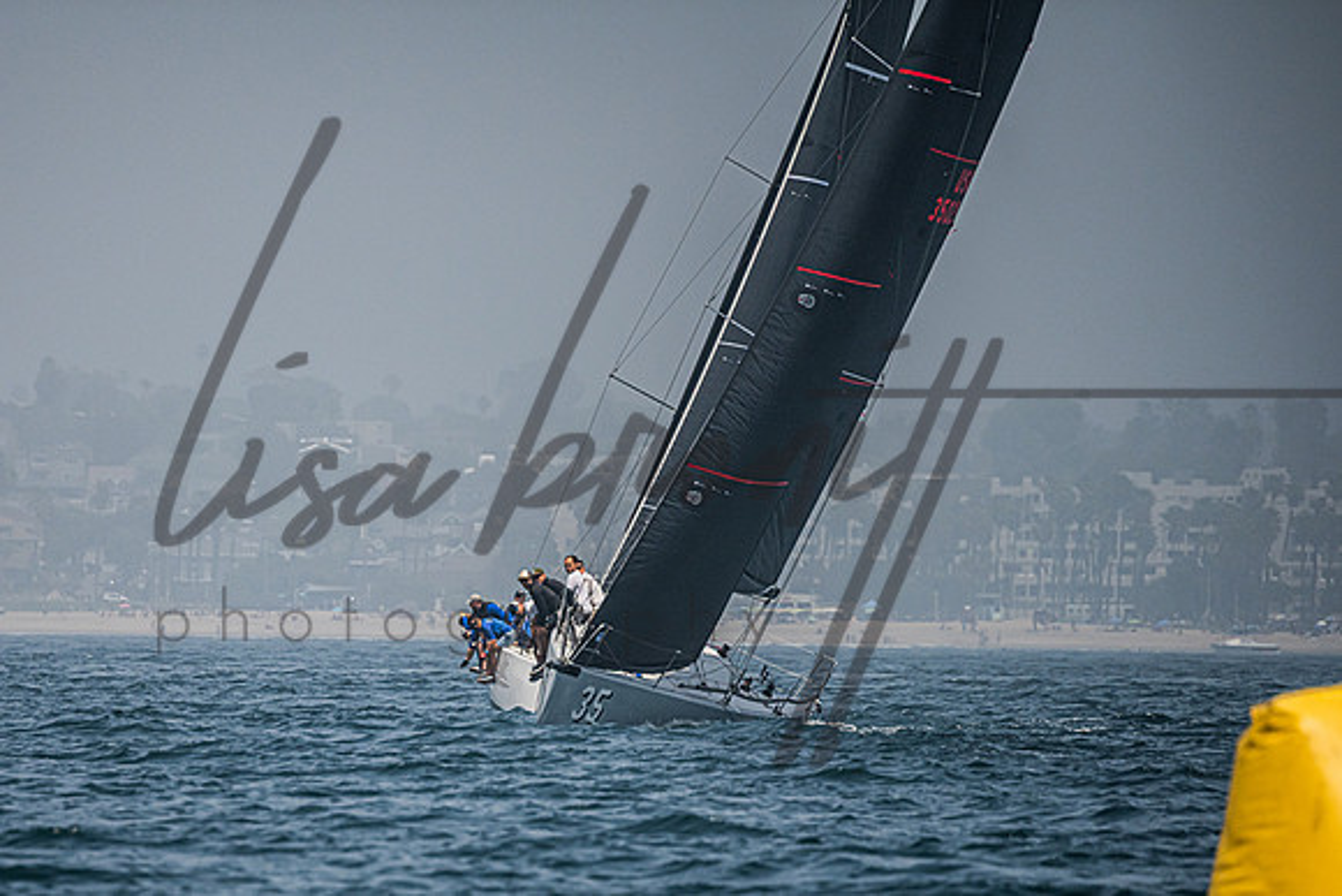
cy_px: 616
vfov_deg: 2.5
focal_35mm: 550
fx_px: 20521
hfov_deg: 3.7
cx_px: 419
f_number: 6.3
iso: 400
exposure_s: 1/5000
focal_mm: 400
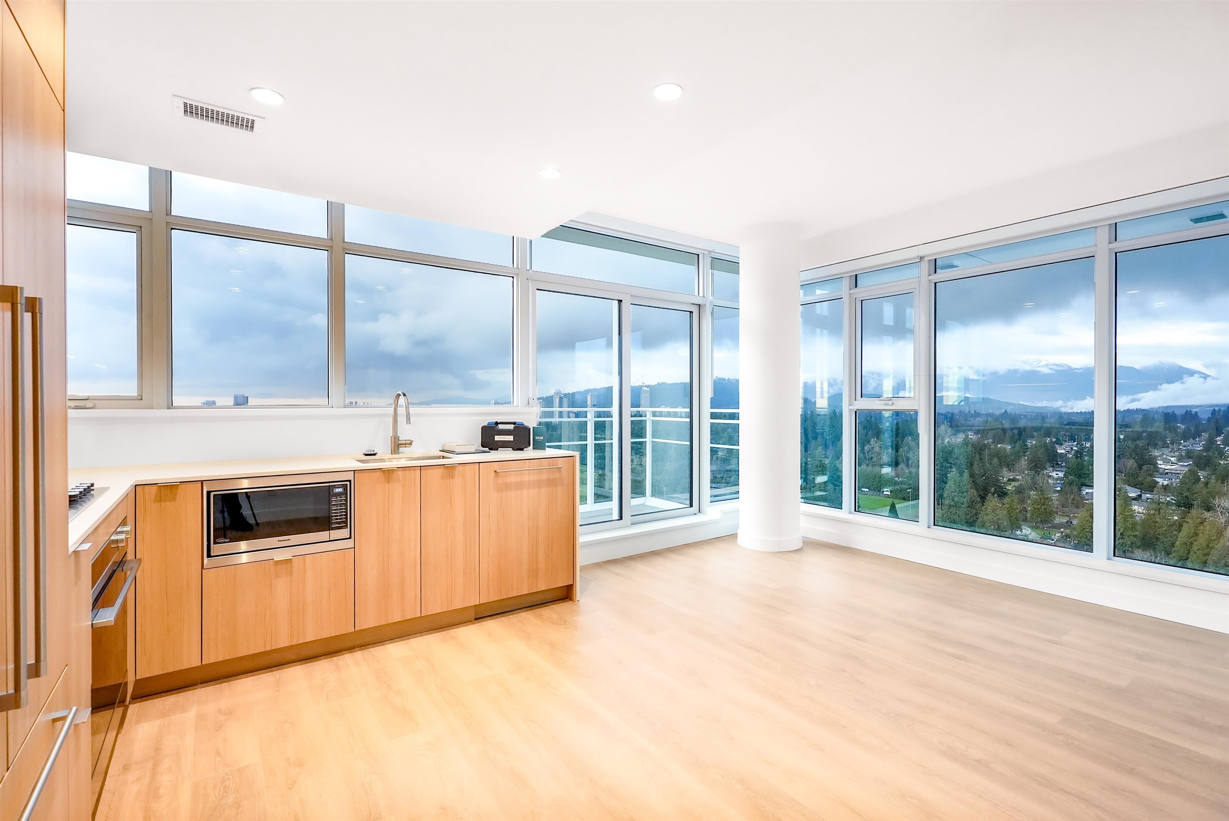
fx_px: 546
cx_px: 614
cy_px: 410
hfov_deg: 96.7
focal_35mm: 16
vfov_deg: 73.8
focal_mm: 16
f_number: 8
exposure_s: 1/100
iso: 400
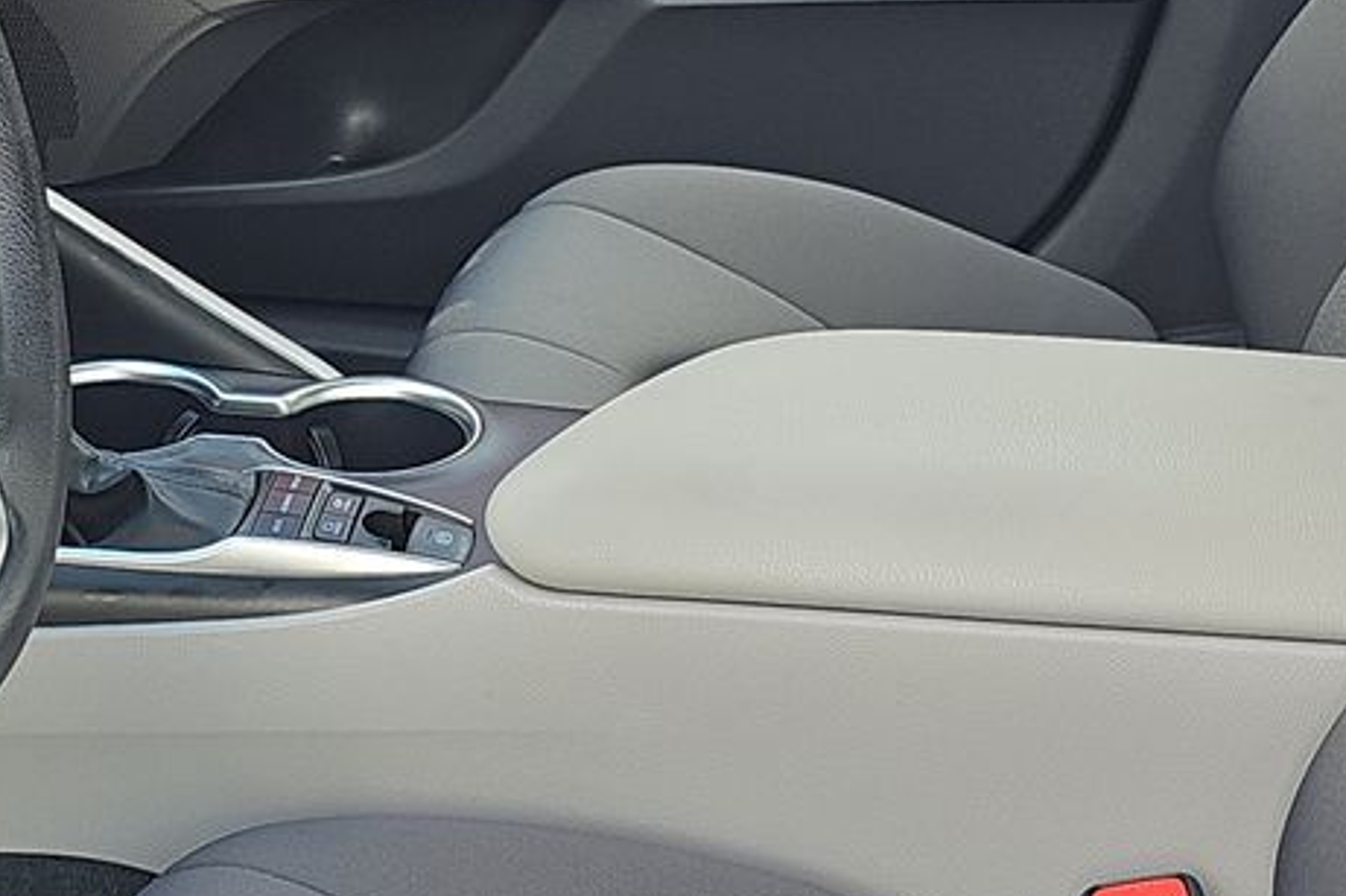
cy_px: 540
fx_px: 3102
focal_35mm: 83
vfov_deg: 16.4
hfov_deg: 24.3
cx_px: 429
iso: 62
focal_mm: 6.3
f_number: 1.7
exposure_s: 1/59
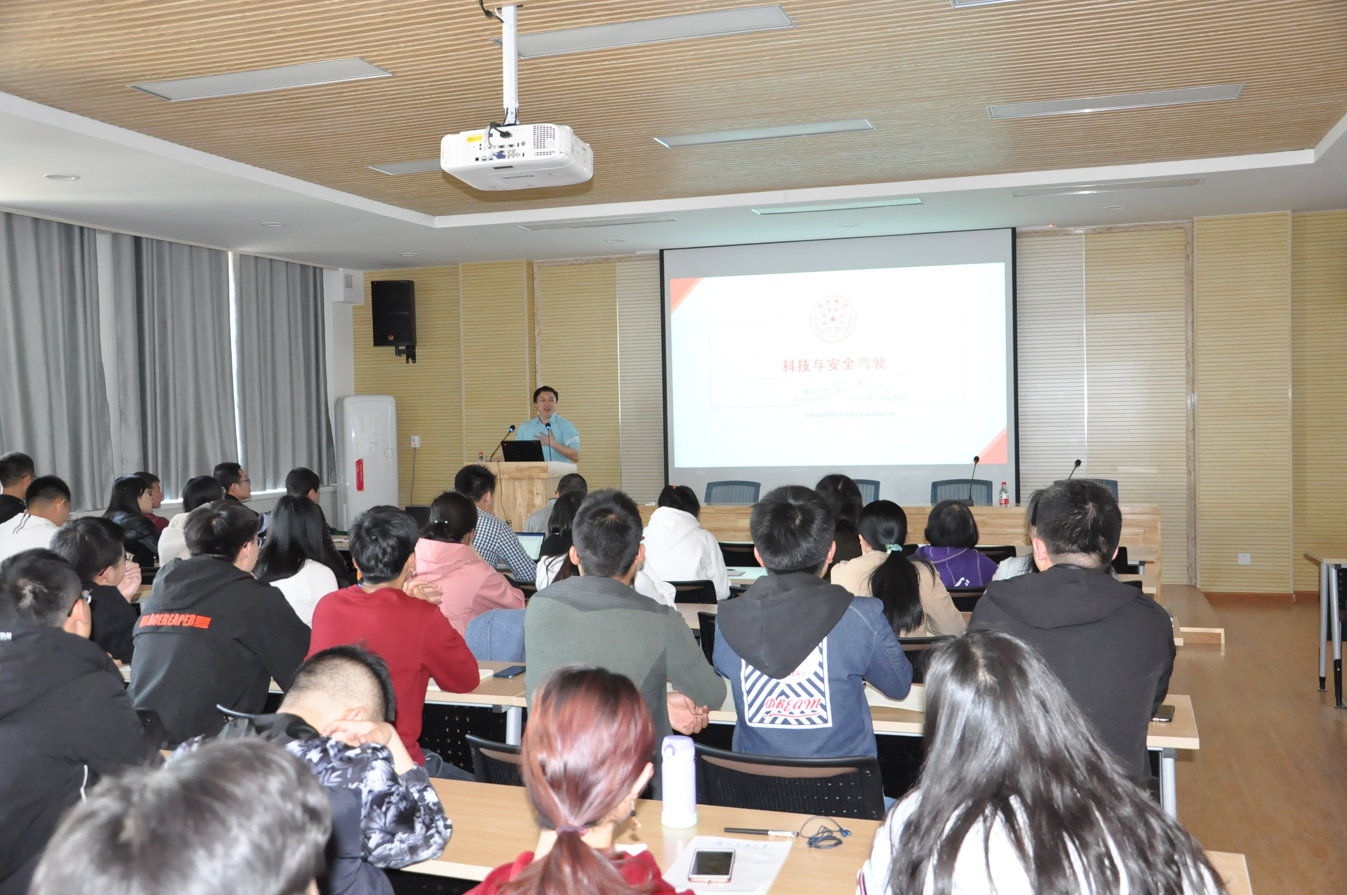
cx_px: 674
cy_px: 448
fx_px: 1233
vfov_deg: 39.9
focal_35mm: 33
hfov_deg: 57.3
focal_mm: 22
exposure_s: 1/60
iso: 2000
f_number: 5
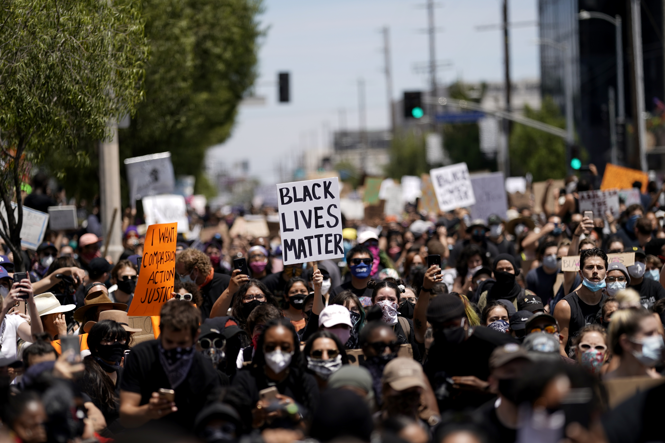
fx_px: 2826
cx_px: 301
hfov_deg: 13.4
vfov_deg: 9.0
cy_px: 246
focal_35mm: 153
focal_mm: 135
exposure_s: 1/2500
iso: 50
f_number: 1.8
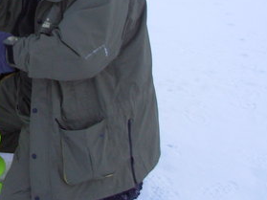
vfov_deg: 13.4
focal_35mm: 109
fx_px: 840
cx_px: -56
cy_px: -10
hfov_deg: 17.2
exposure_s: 1/40.3
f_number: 2.9
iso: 50
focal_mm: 6.3
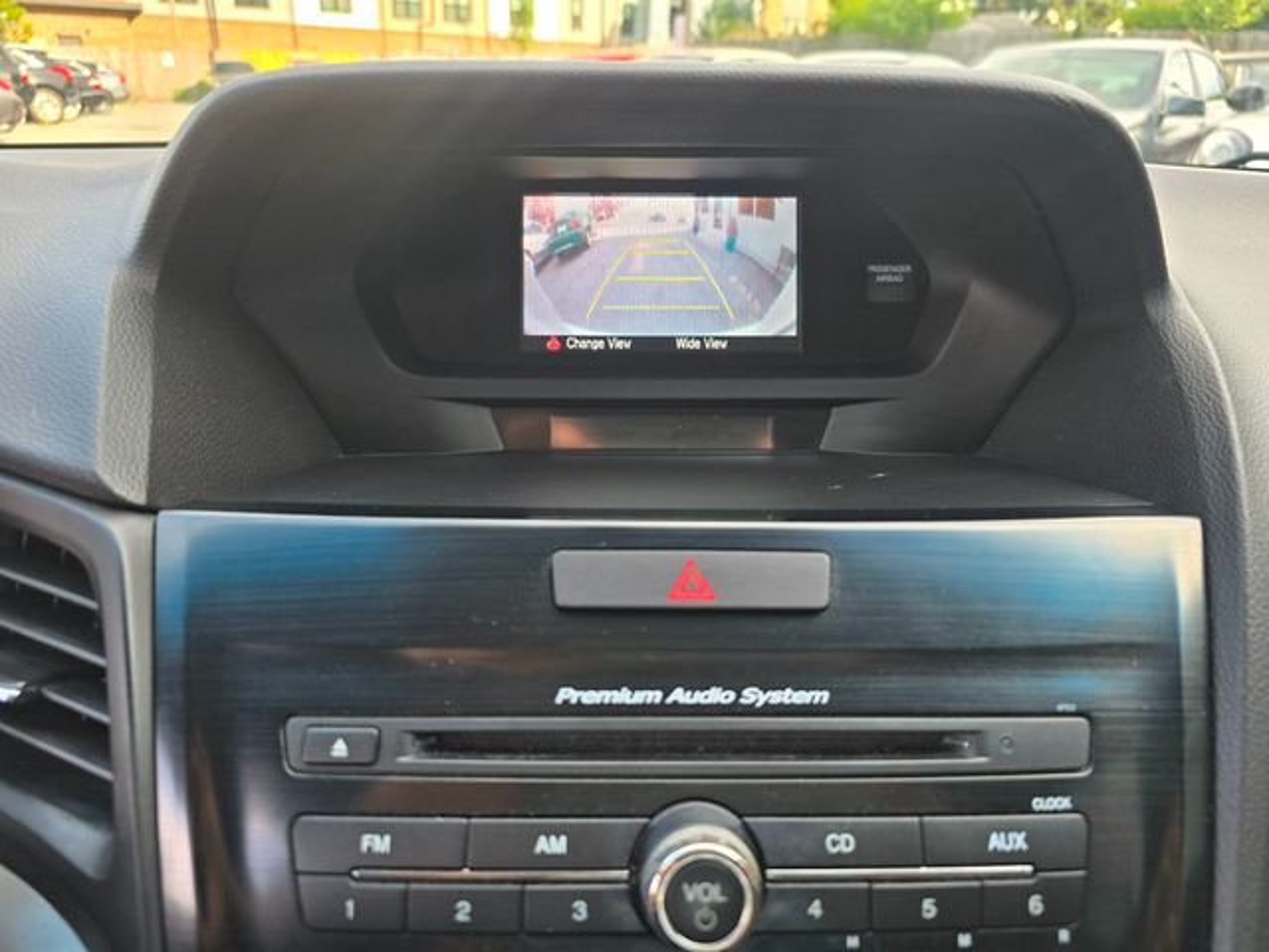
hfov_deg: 73.9
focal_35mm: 23
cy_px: 476
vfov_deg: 58.9
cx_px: 634
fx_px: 843
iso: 64
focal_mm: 6.3
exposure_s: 1/180
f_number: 1.7
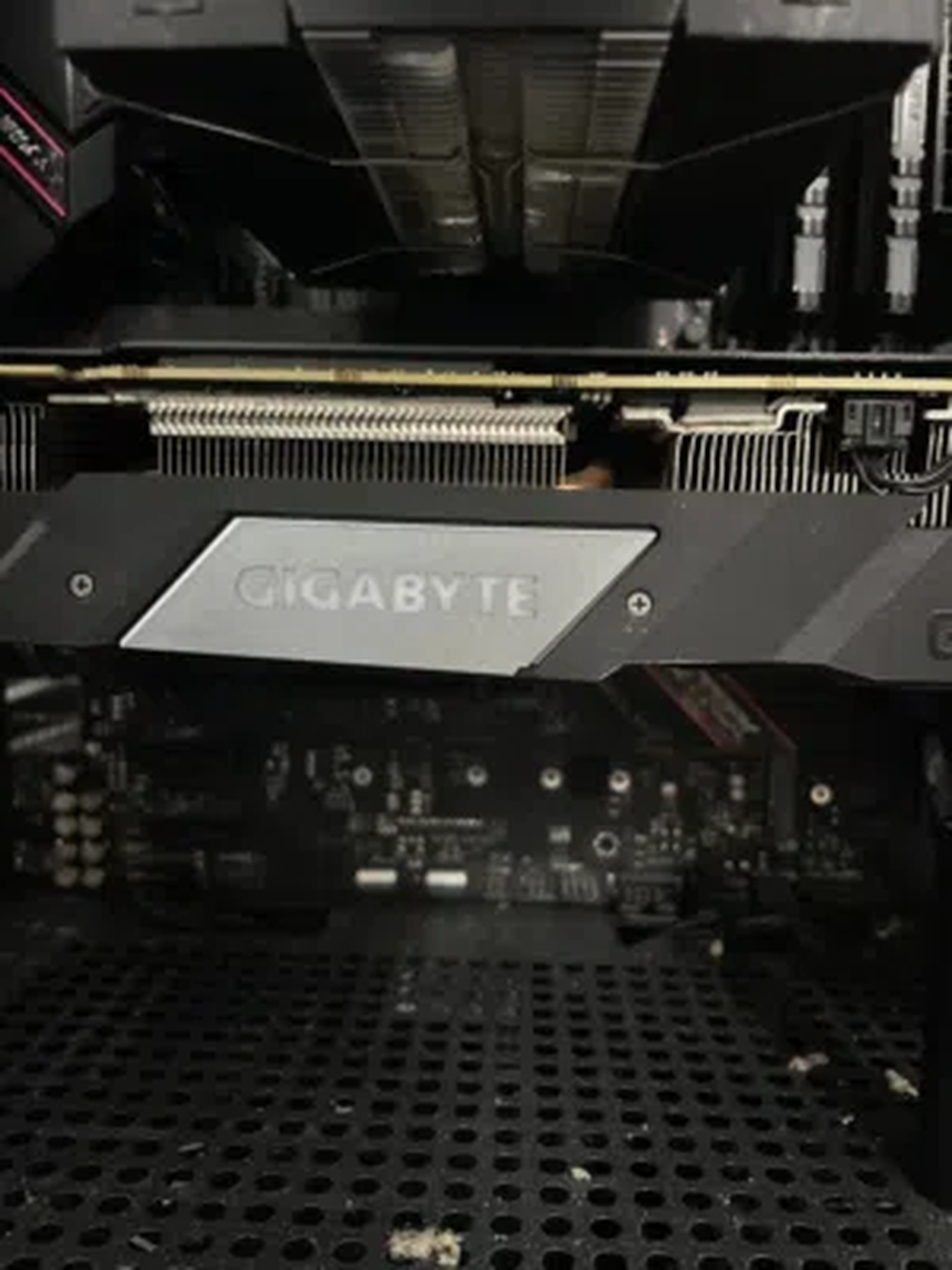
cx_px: 476
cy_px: 635
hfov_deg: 53.1
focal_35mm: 26
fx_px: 953
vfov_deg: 67.3
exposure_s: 1/16
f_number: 1.6
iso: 640
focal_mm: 4.2
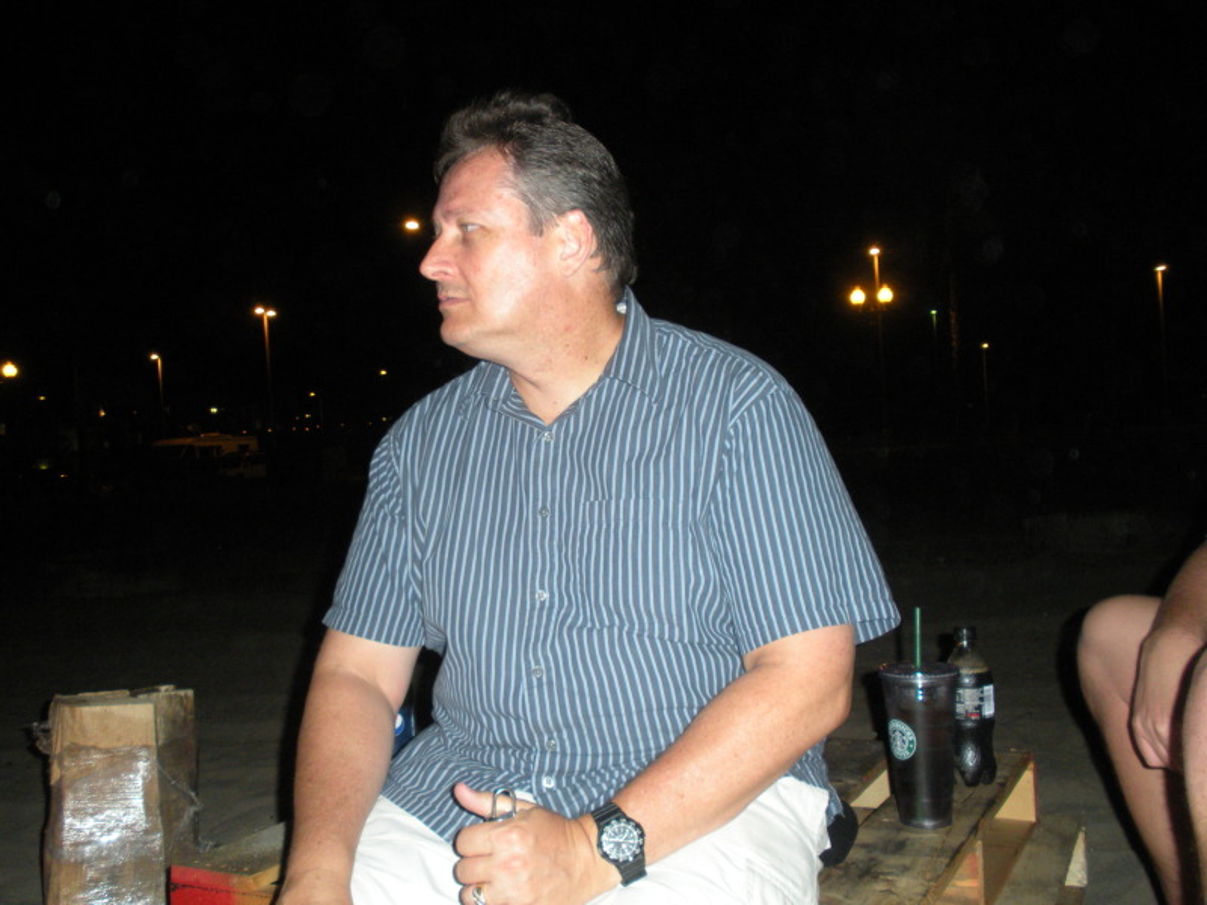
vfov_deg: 39.7
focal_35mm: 36
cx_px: 604
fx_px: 1255
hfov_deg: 51.4
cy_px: 452
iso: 241
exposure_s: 1/60
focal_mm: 6.3
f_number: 3.5
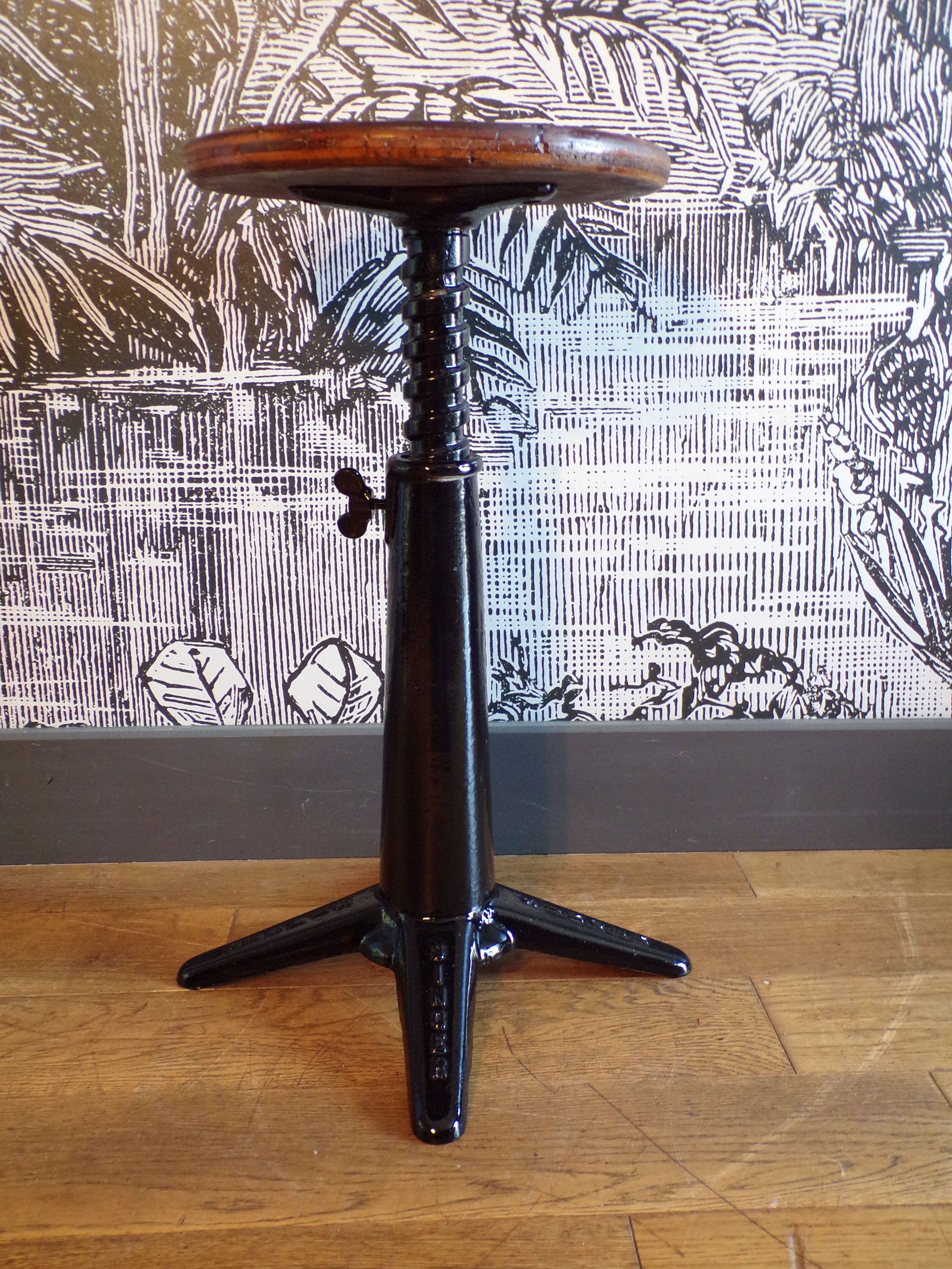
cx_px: 476
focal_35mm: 32
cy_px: 634
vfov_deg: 56.8
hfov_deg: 44.2
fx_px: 1173
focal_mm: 5.8
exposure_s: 1/17
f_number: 3.2
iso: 276
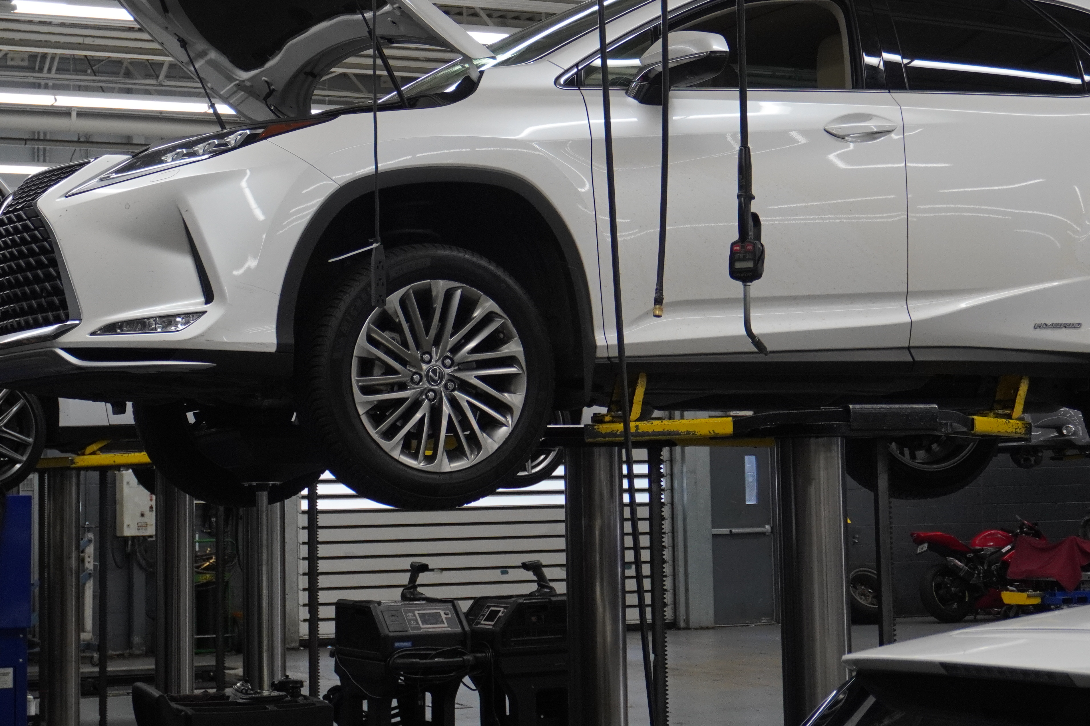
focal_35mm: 78
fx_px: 2355
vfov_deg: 17.5
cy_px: 209
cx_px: 458
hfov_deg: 26.0
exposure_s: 1/160
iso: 1000
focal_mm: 33
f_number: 5
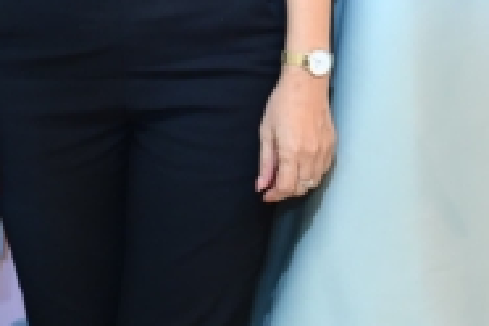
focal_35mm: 174
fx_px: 2363
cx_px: 129
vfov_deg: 7.6
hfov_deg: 11.8
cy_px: -335
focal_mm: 36
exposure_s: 1/125
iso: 400
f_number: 2.8
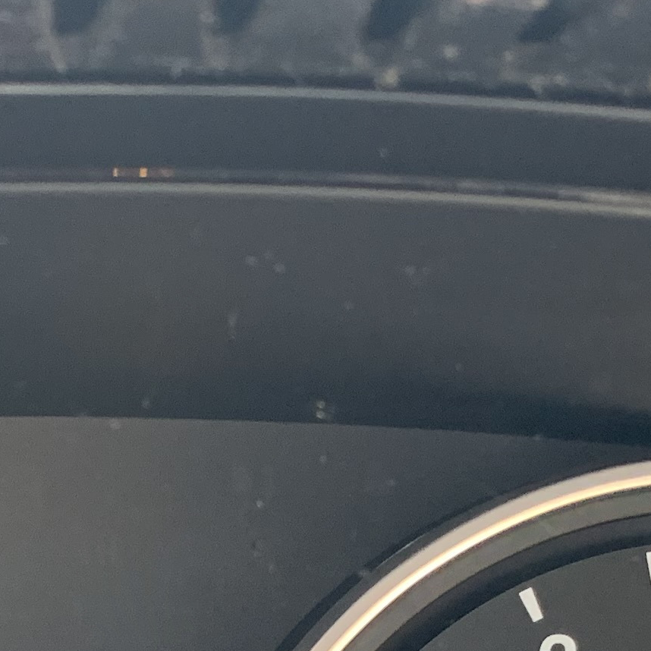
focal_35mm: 108
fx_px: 2298
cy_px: 923
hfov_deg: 15.7
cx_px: -43
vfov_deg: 15.1
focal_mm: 4.25
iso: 200
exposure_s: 1/60
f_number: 1.8
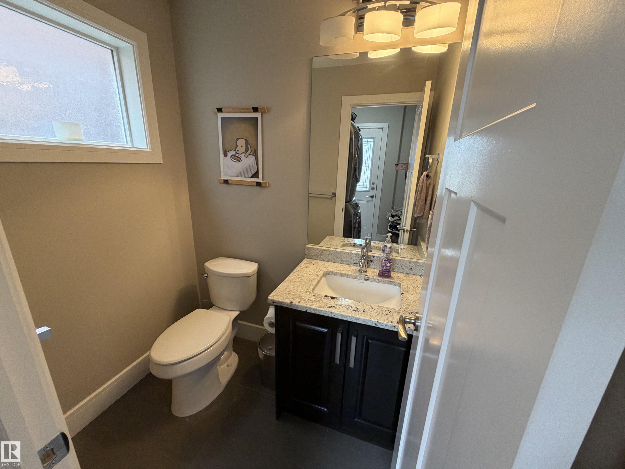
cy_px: 234
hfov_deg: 102.1
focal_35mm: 14
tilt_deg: -16.6
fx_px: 253
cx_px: 312
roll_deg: -1.1
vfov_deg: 85.7
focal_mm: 2.22
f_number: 2.2
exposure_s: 1/60
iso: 200
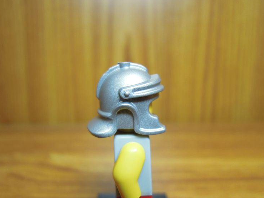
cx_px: 127
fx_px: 198
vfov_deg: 53.1
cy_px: 105
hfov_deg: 67.3
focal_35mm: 26
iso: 400
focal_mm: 4.3
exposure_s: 1/500
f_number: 1.8
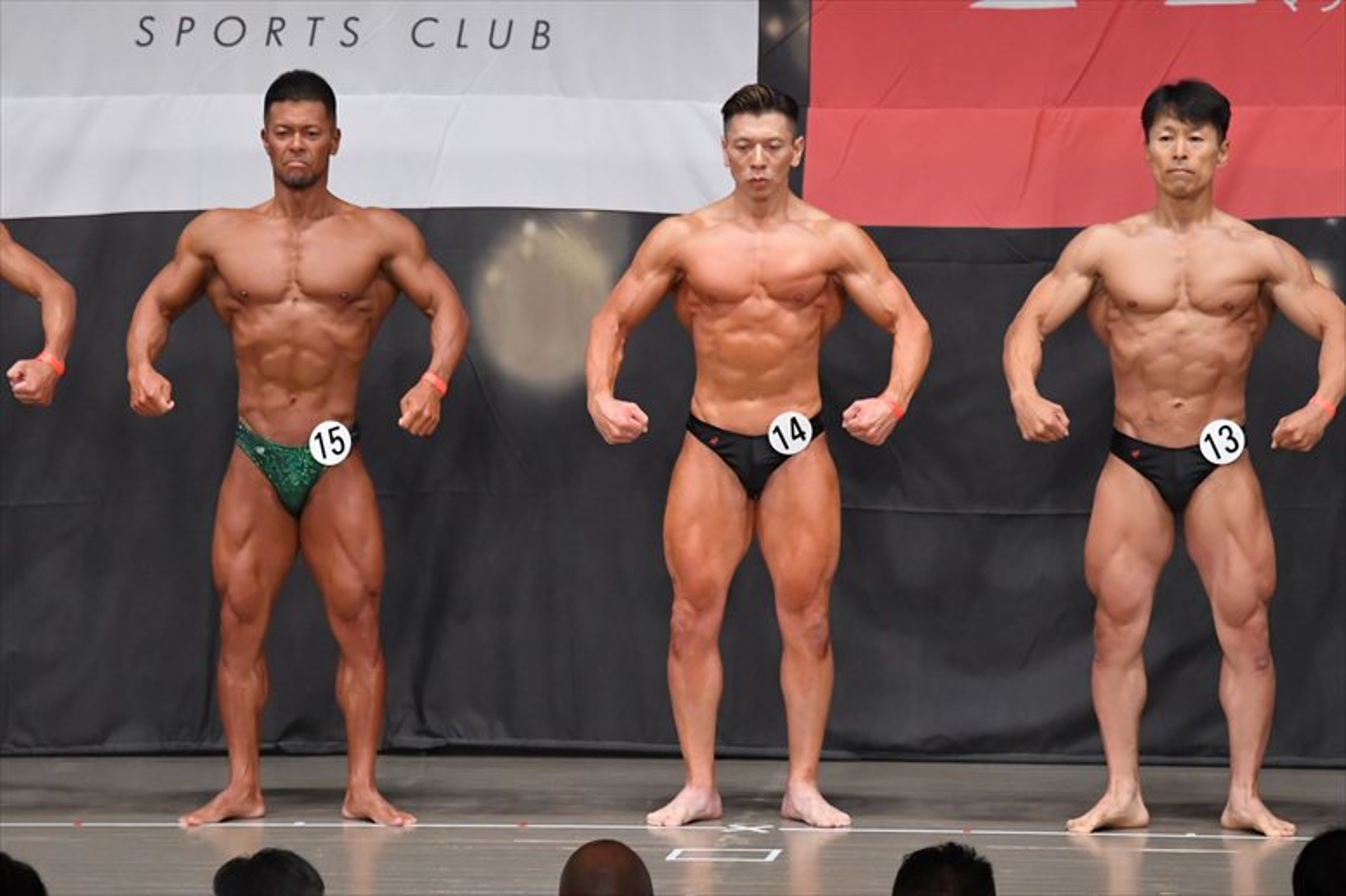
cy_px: 448
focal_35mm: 217
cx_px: 673
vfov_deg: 6.3
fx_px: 8110
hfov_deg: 9.5
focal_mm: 145
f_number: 5.6
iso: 5000
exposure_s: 1/400
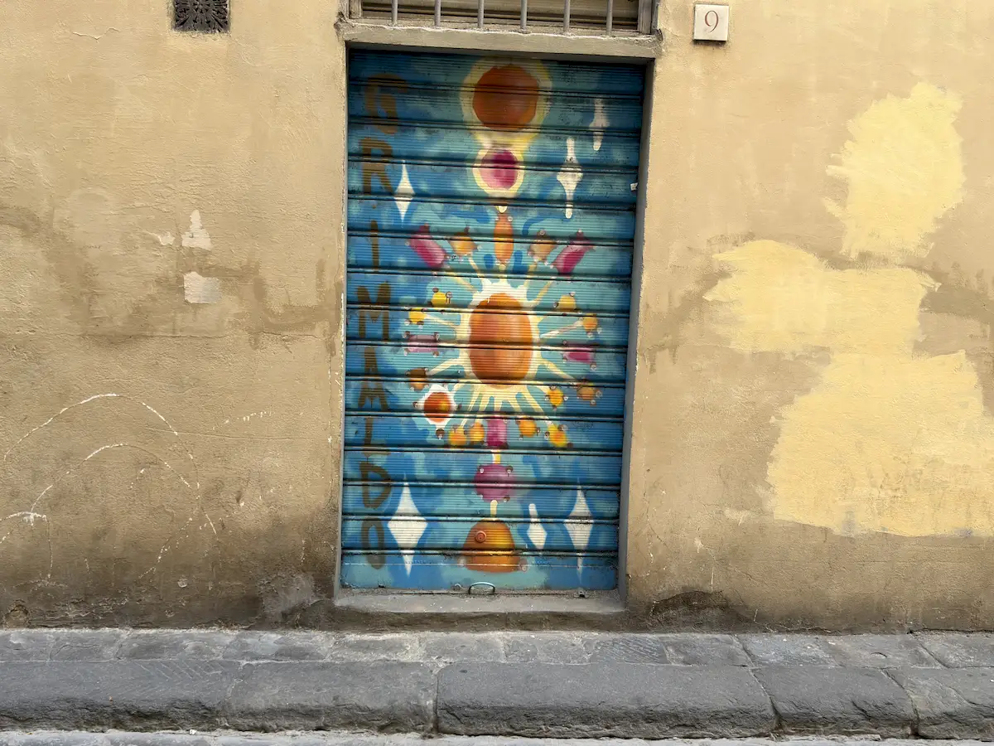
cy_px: 373
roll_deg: -1.9
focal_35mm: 35
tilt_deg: -5.3
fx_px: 1005
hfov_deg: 52.6
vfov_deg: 40.7
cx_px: 497
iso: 64
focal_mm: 6.76
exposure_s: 1/121
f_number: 1.78
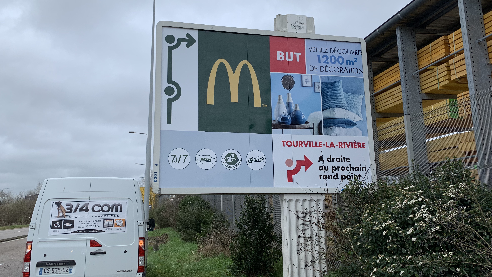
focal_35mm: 29
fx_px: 378
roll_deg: -0.6
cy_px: 140
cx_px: 245
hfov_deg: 66.1
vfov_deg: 40.2
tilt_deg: +12.1
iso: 25
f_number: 1.8
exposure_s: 1/664
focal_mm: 4.25
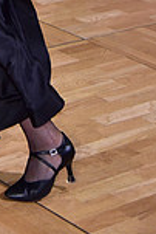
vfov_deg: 10.5
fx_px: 1193
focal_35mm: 184
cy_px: -183
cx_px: -132
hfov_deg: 7.3
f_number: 4
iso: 2000
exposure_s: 1/250
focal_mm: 48
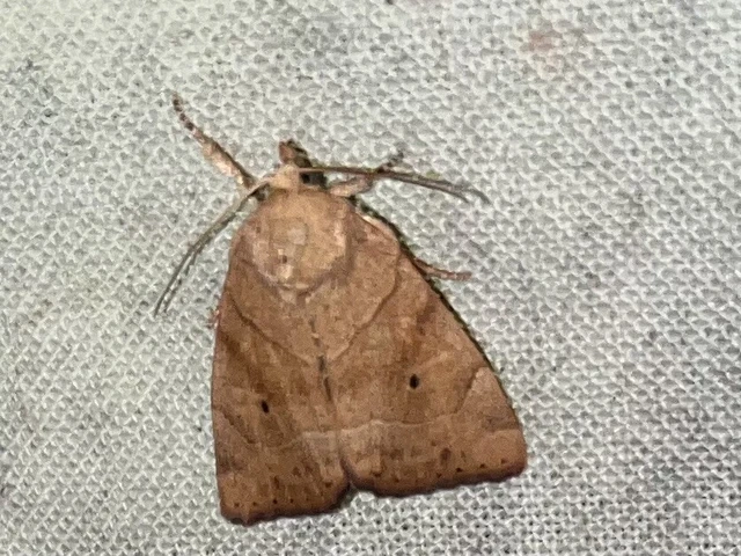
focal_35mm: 26
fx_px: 557
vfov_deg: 53.1
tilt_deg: -59.2
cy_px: 278
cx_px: 370
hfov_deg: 67.3
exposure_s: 1/1957
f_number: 1.6
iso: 32
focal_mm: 5.1
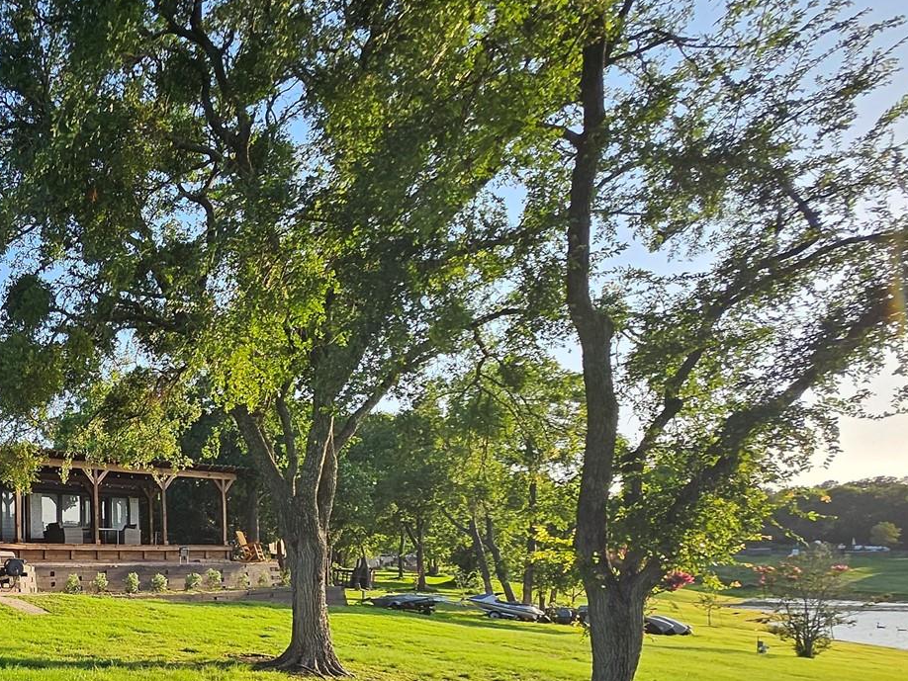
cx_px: -14
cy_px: 544
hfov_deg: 49.4
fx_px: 761
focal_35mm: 29
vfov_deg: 45.8
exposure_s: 1/444
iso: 32
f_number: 2.2
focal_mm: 1.74
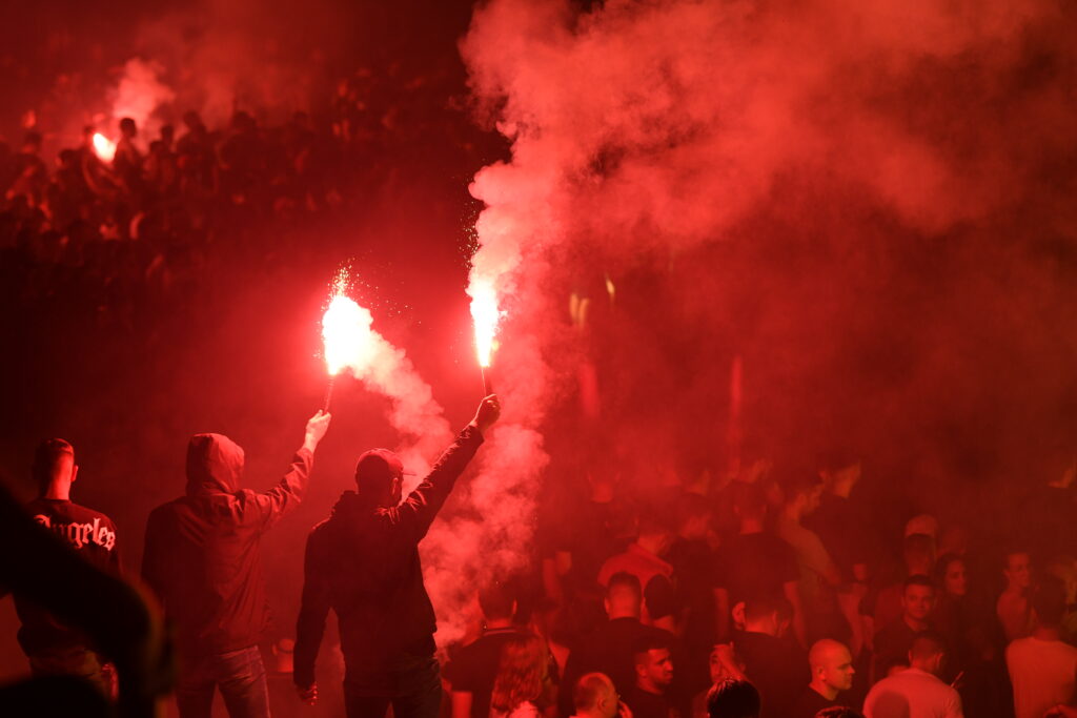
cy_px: 359
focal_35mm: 145
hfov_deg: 14.2
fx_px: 4338
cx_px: 538
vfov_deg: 9.5
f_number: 4.5
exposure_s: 1/640
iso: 800
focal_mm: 145
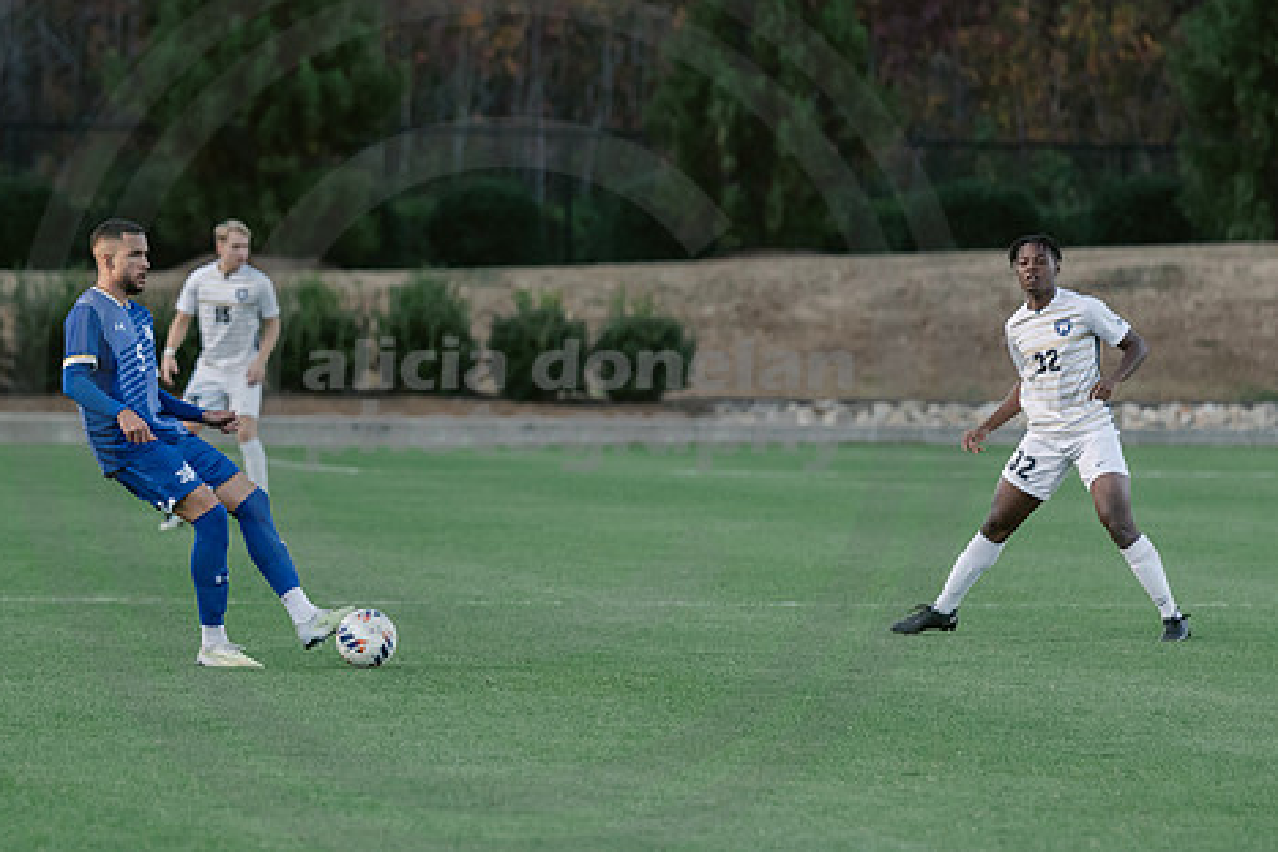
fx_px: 13418
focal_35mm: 378
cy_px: 353
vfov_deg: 3.6
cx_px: 98
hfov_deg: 5.4
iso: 1250
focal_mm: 200
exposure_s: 1/1250
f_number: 3.5
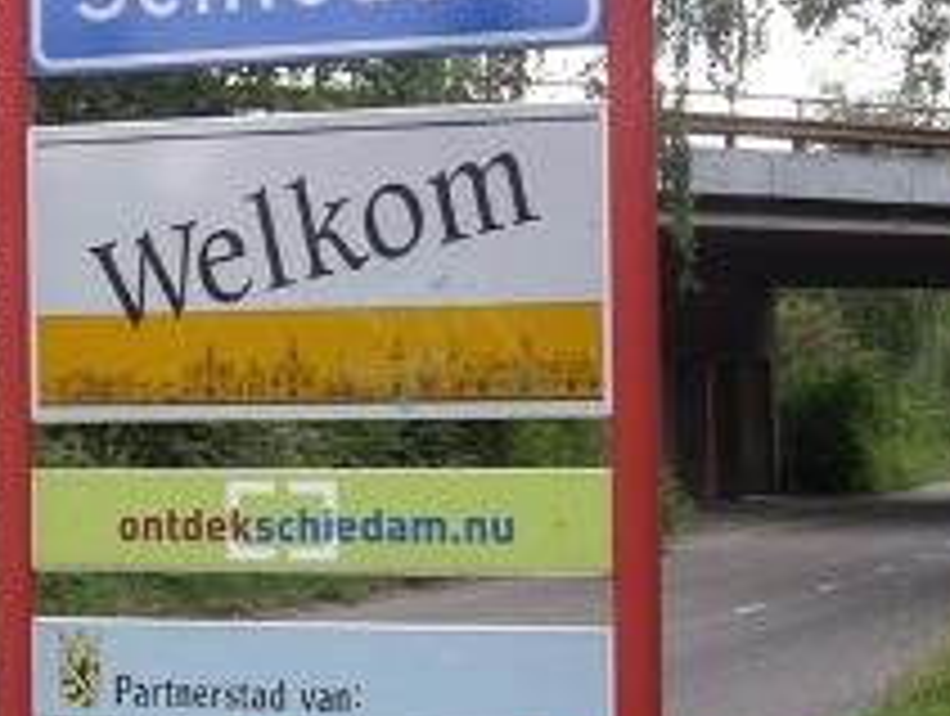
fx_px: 3161
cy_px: 347
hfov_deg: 17.0
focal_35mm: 115
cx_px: 297
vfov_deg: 12.9
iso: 100
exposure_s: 1/80
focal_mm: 7.9
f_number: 2.8
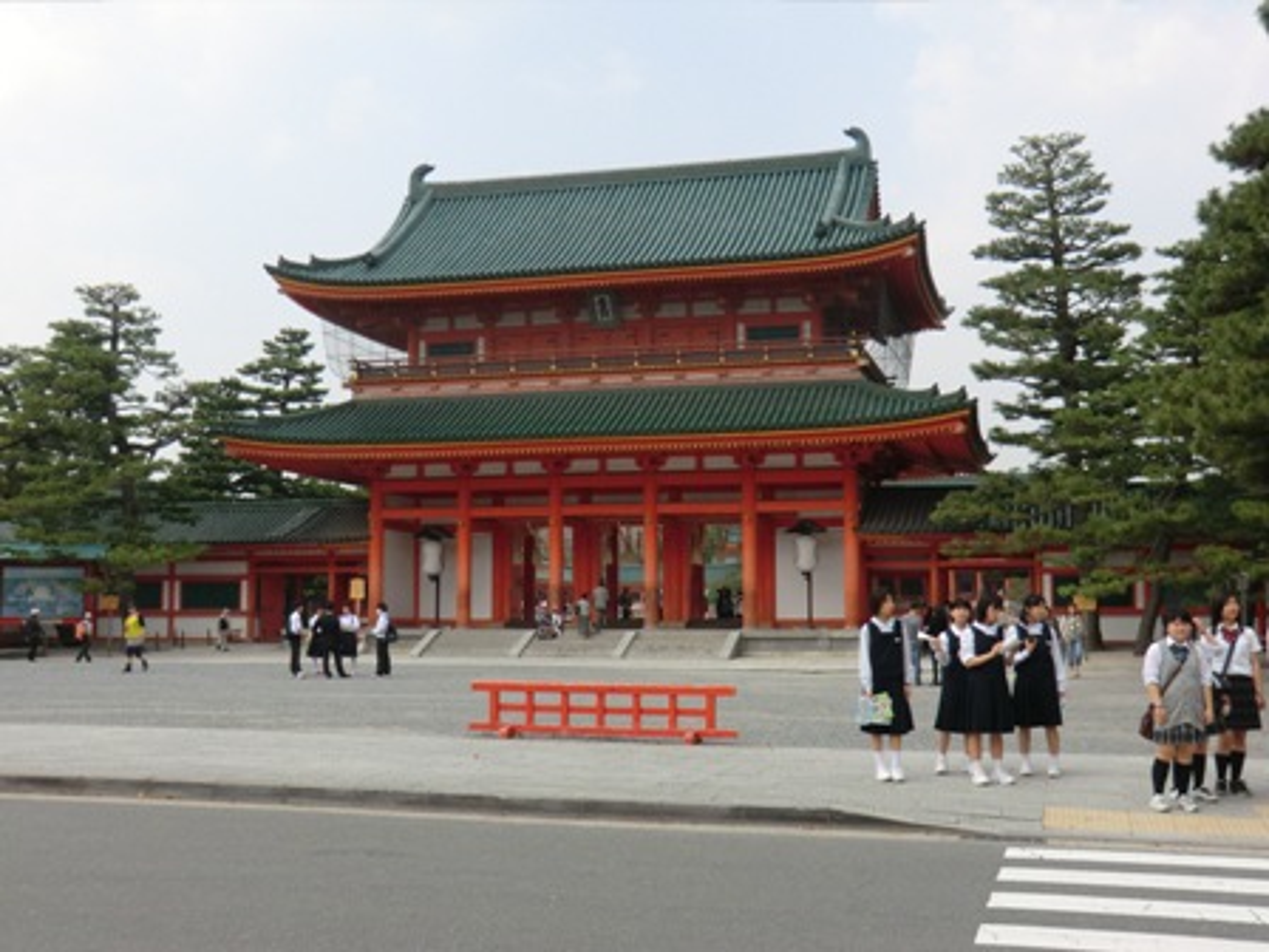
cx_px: 634
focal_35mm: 40
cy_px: 476
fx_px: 1466
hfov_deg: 46.8
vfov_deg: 36.0
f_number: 3.8
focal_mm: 7.1
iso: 160
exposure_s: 1/1000
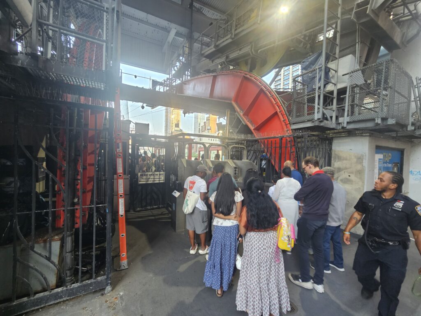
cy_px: 158
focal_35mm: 13
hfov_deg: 106.2
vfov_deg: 89.9
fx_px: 158
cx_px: 210
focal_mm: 2.2
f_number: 2.2
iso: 160
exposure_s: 1/60
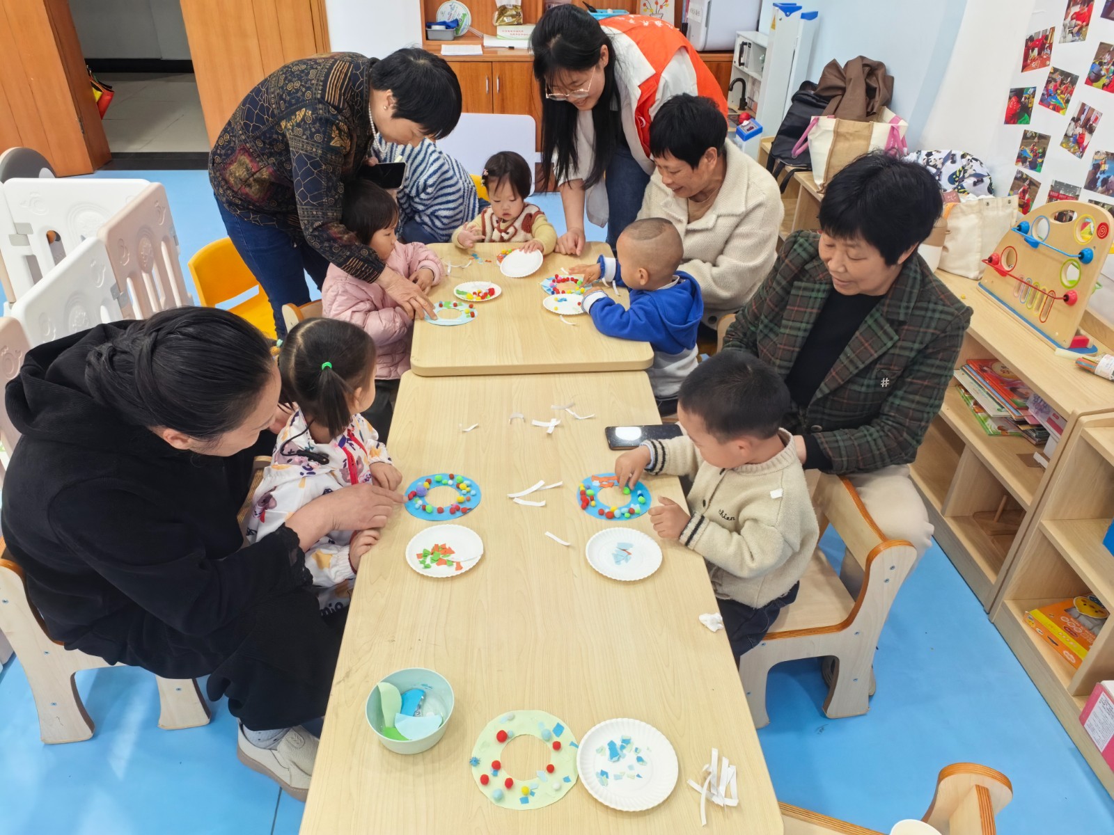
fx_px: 772
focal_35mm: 24
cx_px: 557
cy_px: 418
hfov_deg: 71.6
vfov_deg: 56.8
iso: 1000
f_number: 4
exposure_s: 1/100
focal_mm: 5.75
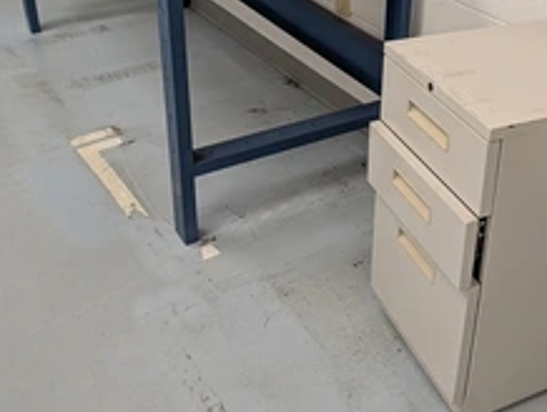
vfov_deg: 32.1
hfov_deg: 42.0
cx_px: 389
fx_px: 696
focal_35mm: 44
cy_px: 84
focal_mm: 6.9
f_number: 1.68
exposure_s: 1/1111
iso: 1827
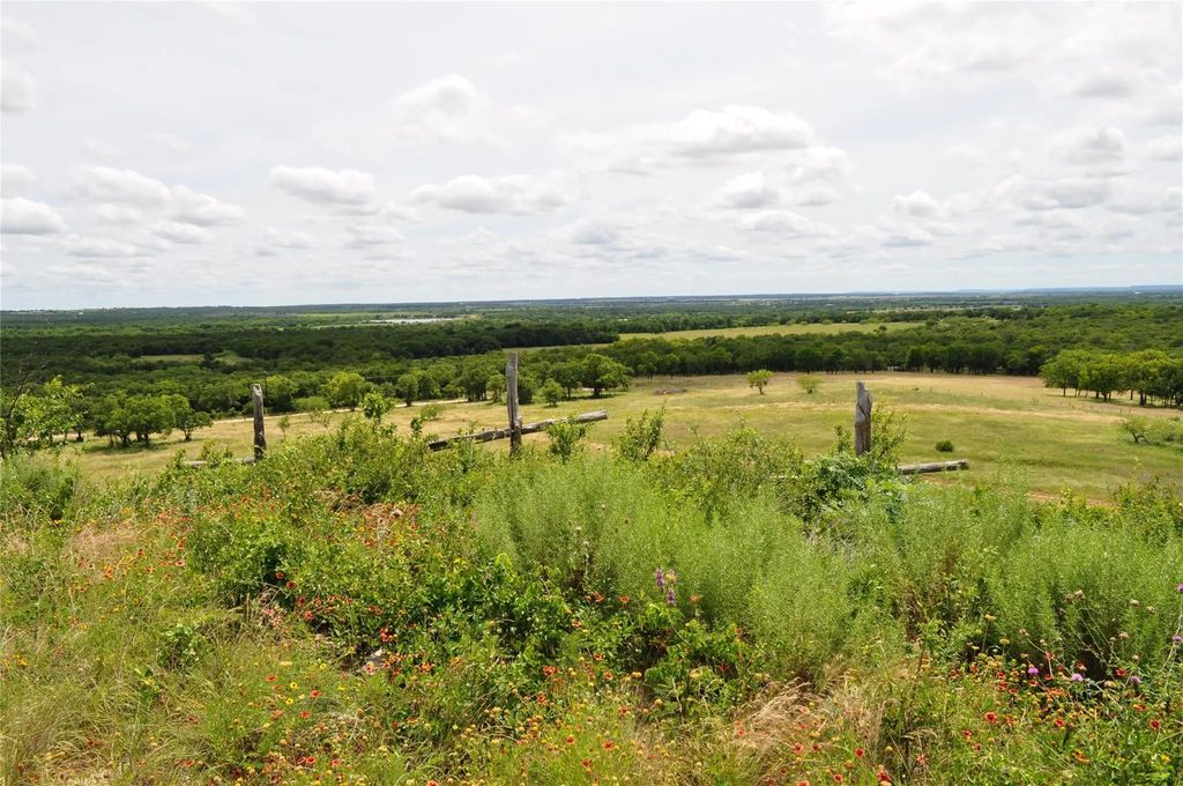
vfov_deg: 47.8
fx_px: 886
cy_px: 393
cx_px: 592
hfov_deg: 67.4
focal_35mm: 27
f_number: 10
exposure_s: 1/320
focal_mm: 18
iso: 200
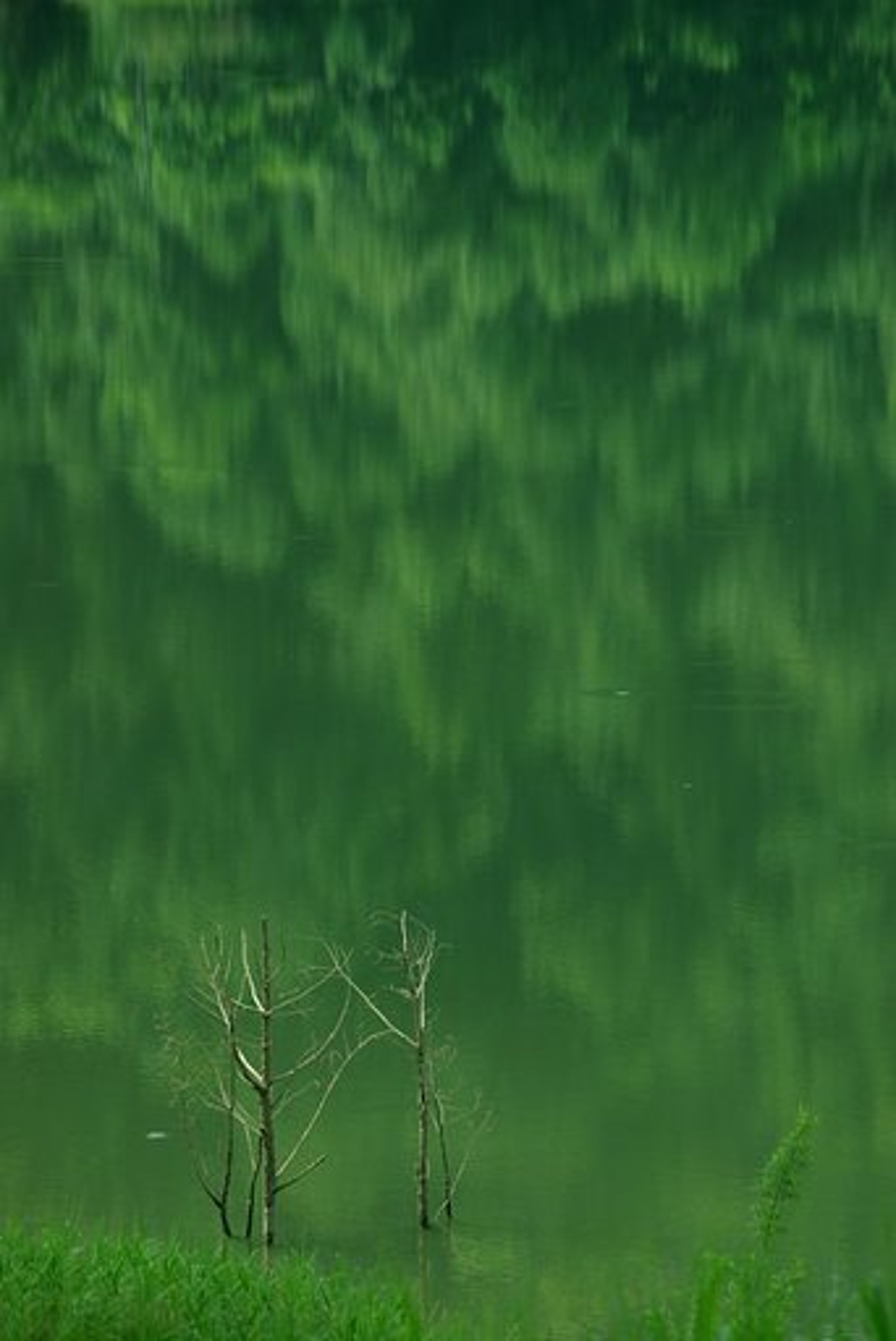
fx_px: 11184
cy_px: 670
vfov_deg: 6.9
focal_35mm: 300
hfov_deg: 4.6
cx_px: 448
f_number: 8
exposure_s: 1/320
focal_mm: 200
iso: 200
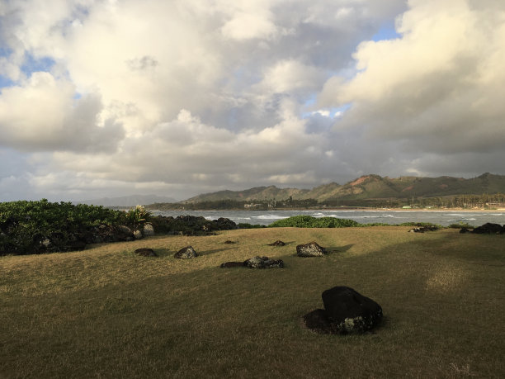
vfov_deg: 48.2
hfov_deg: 61.7
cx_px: 252
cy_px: 190
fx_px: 423
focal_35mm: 29
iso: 25
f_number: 2.2
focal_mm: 4.15
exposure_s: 1/523
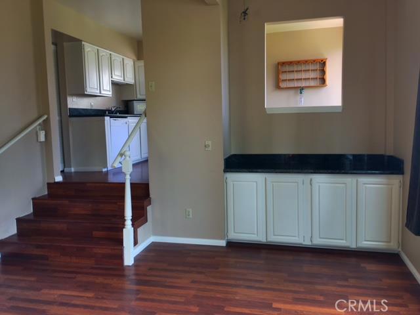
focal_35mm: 29
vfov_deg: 48.2
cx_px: 210
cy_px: 158
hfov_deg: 61.7
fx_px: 352
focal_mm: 4.15
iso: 25
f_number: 2.2
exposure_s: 1/40
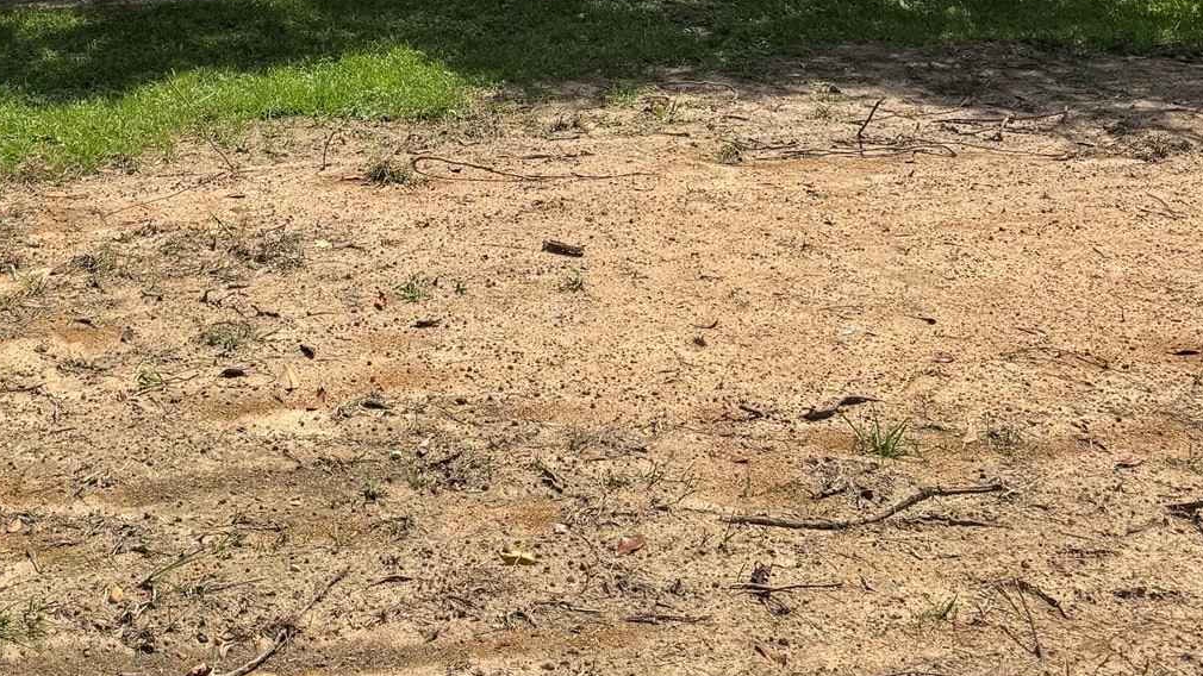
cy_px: -246
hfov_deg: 38.4
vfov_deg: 20.3
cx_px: 332
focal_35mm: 53
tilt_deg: -3.8
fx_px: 1691
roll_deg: +1.1
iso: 80
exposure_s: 1/4049
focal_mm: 6.76
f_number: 1.78
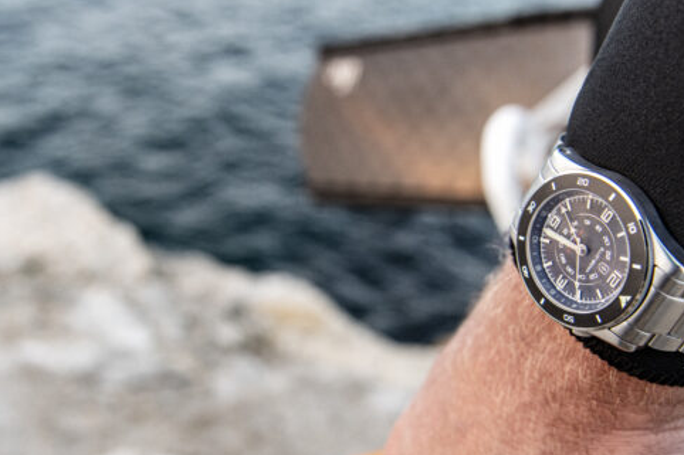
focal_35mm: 51
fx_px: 969
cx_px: 258
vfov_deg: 26.4
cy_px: 264
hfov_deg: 38.7
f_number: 3.5
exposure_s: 1/160
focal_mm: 24
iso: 400
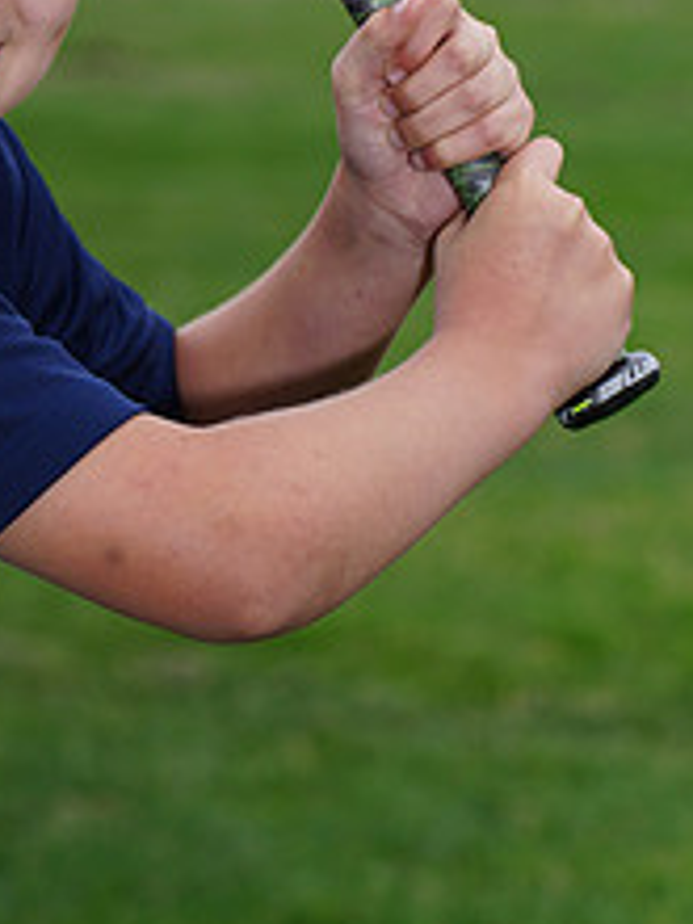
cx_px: 44
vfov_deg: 4.4
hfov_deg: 3.3
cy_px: -248
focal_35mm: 451
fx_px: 12038
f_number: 8
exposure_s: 1/250
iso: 200
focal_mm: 178
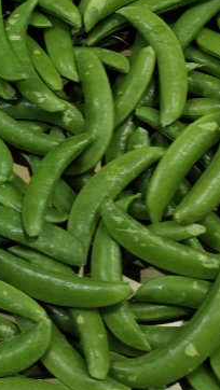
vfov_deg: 32.0
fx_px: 673
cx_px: -152
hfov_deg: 16.2
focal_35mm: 65
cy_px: 122
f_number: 1.8
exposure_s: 1/100
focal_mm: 6.14
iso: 800
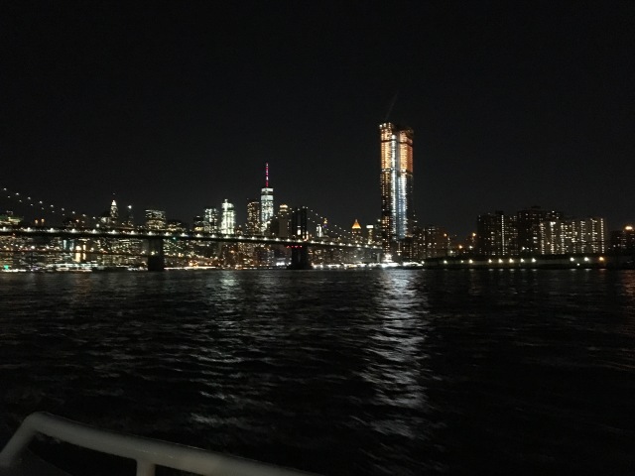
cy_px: 238
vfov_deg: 48.2
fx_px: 532
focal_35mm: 29
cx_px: 318
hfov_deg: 61.7
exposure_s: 1/15
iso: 1250
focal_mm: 4.15
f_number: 2.2
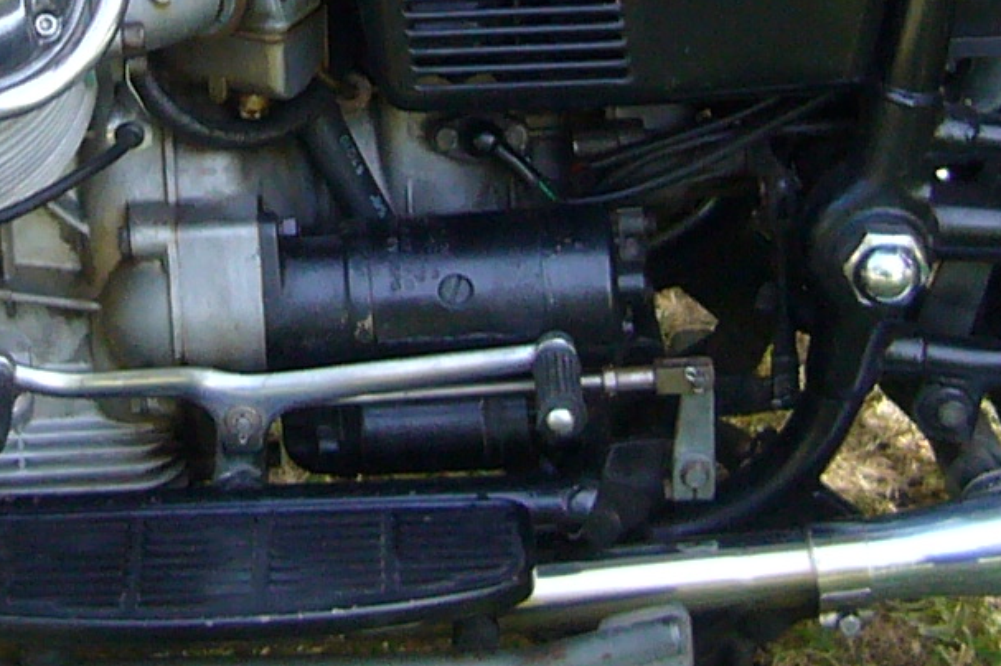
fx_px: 4696
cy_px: -193
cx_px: 143
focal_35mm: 169
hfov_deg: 12.1
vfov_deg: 8.0
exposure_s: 1/125
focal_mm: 5.8
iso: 100
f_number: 2.8
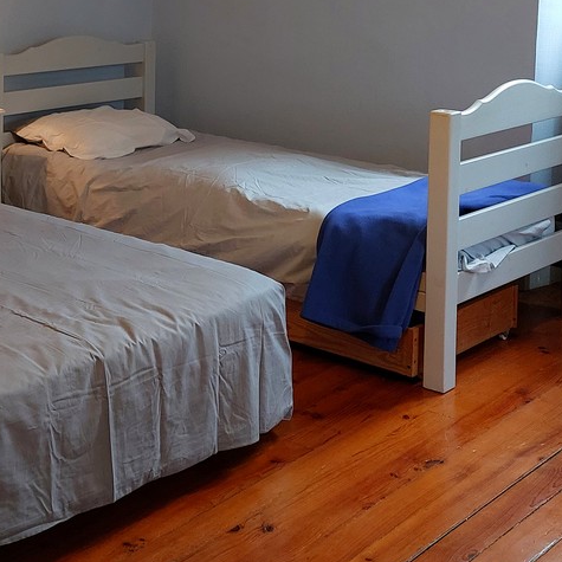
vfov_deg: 24.7
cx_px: 85
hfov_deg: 25.1
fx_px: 1231
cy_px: 20
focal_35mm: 67
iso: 160
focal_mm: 5.23
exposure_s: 1/50
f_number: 1.8
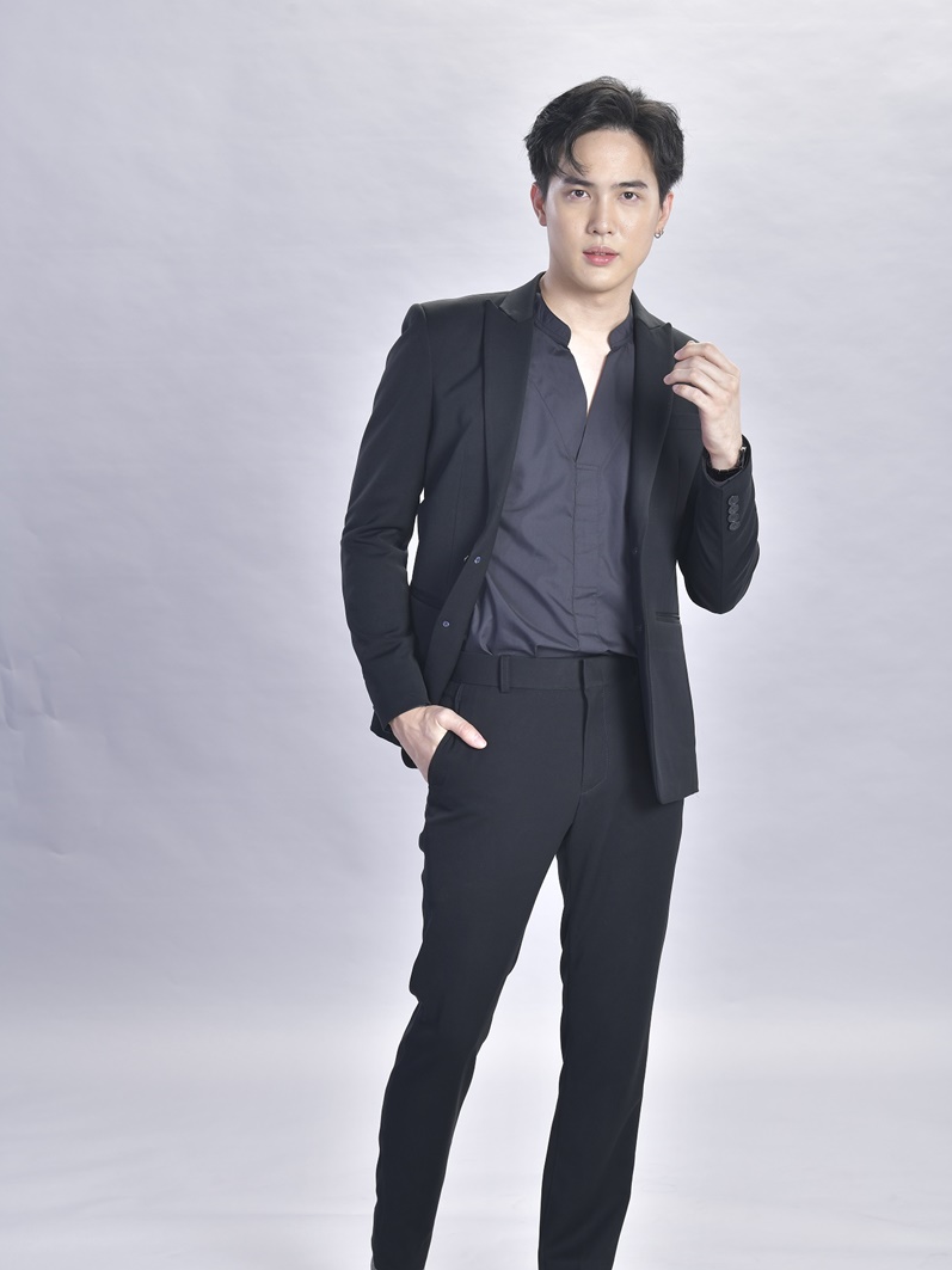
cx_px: 477
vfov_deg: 25.7
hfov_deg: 19.4
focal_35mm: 76
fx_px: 2787
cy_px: 688
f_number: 8
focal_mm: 70
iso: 200
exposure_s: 1/160
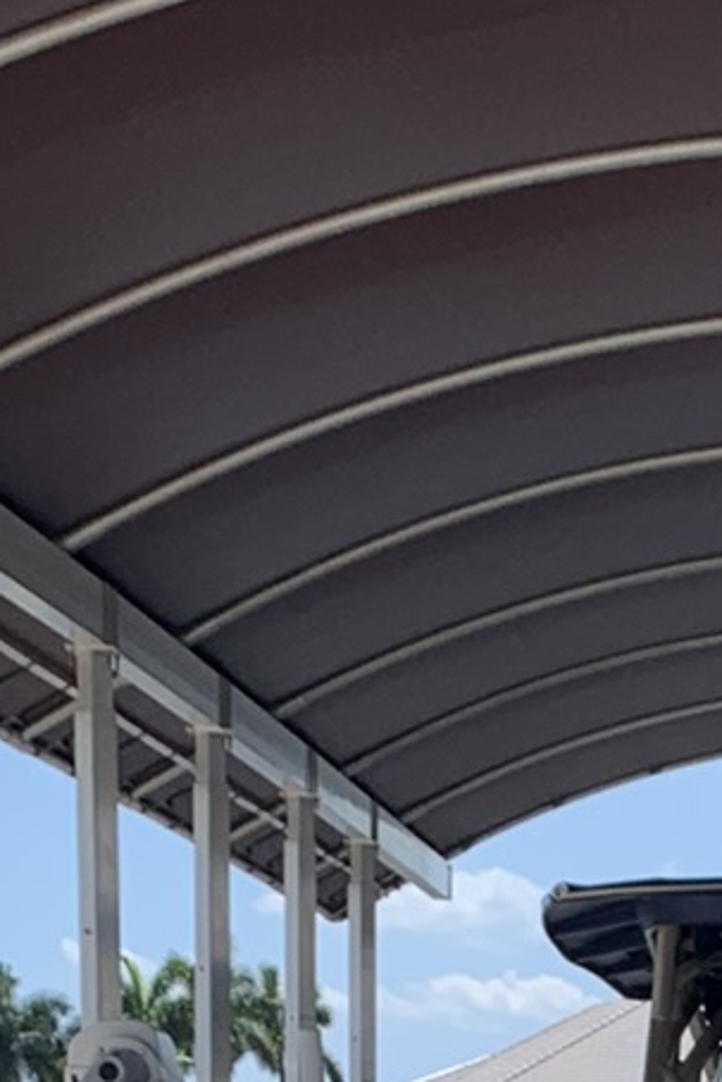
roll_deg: +0.2
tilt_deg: -8.5
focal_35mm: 122
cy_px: 1828
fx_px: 3667
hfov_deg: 11.0
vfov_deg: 15.0
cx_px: 963
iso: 25
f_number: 1.8
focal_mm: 4.25
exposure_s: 1/2160
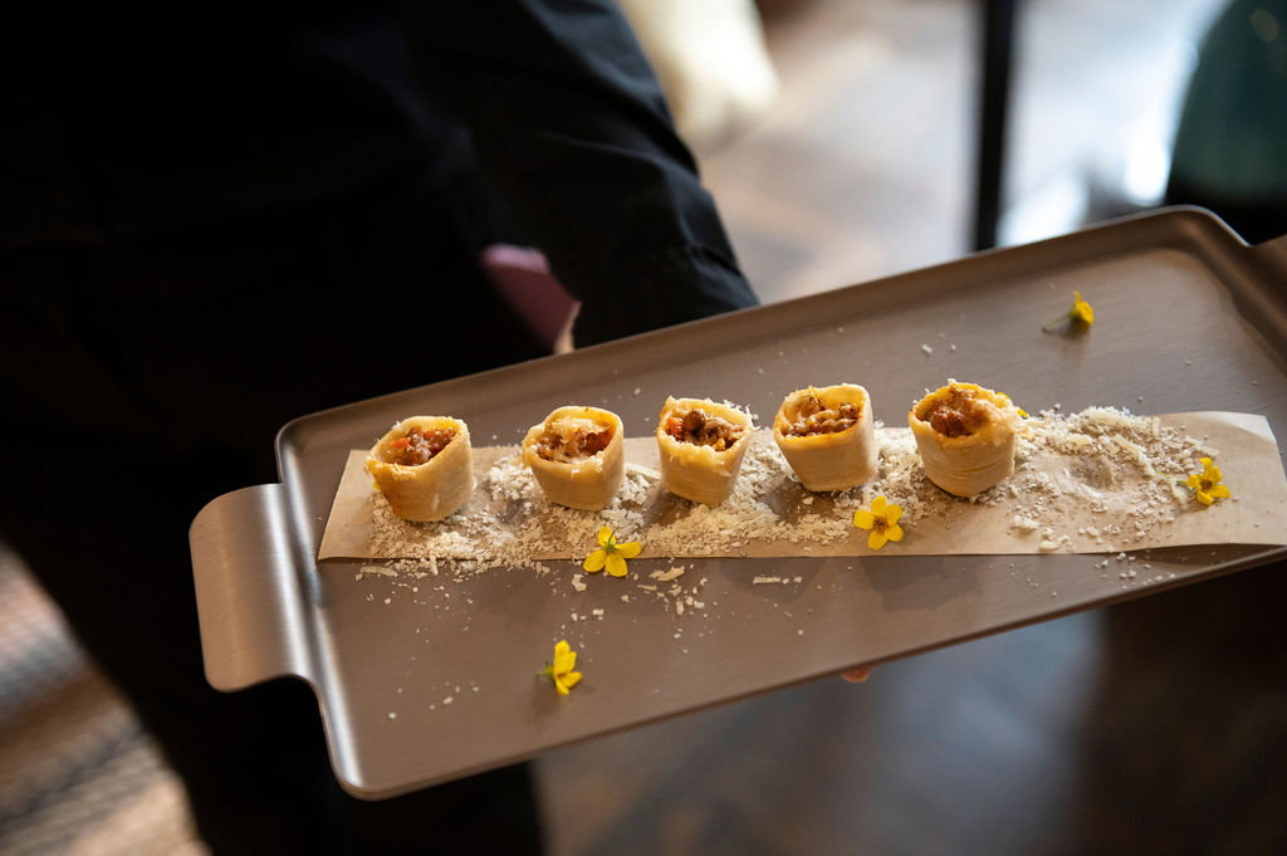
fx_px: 1965
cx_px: 644
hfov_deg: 36.3
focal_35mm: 55
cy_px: 428
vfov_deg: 24.6
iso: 5000
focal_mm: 55
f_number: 3.2
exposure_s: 1/250
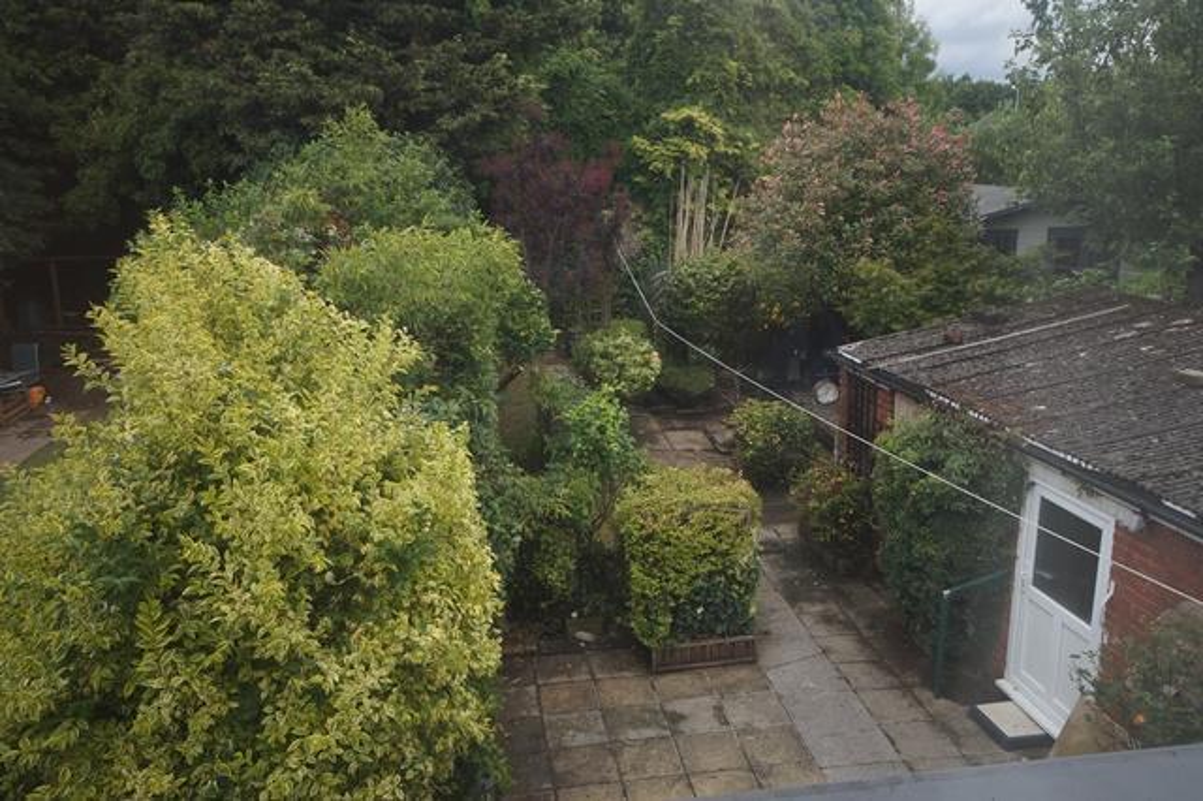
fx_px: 1002
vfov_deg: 43.6
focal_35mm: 30
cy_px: 400
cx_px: 602
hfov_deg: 62.0
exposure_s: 1/200
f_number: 5.6
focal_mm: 20
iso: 100
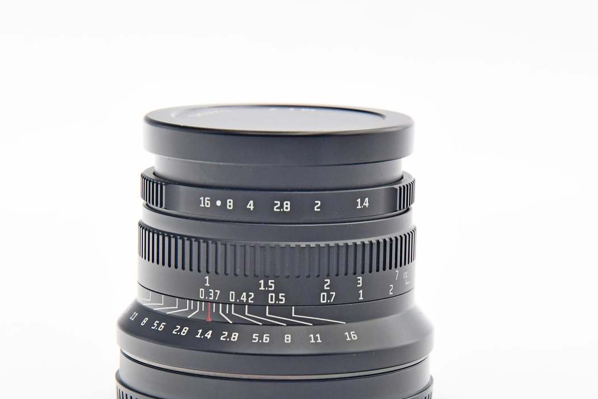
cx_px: 285
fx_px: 2824
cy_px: 253
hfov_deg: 12.1
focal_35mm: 170
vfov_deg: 8.1
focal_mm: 80
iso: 1250
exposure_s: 1/125
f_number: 8
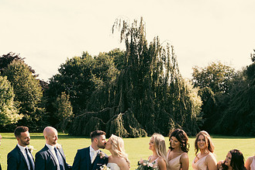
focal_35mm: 60
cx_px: 100
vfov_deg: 22.2
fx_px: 425
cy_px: 146
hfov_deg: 33.3
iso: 100
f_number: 5
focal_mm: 34
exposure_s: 1/320
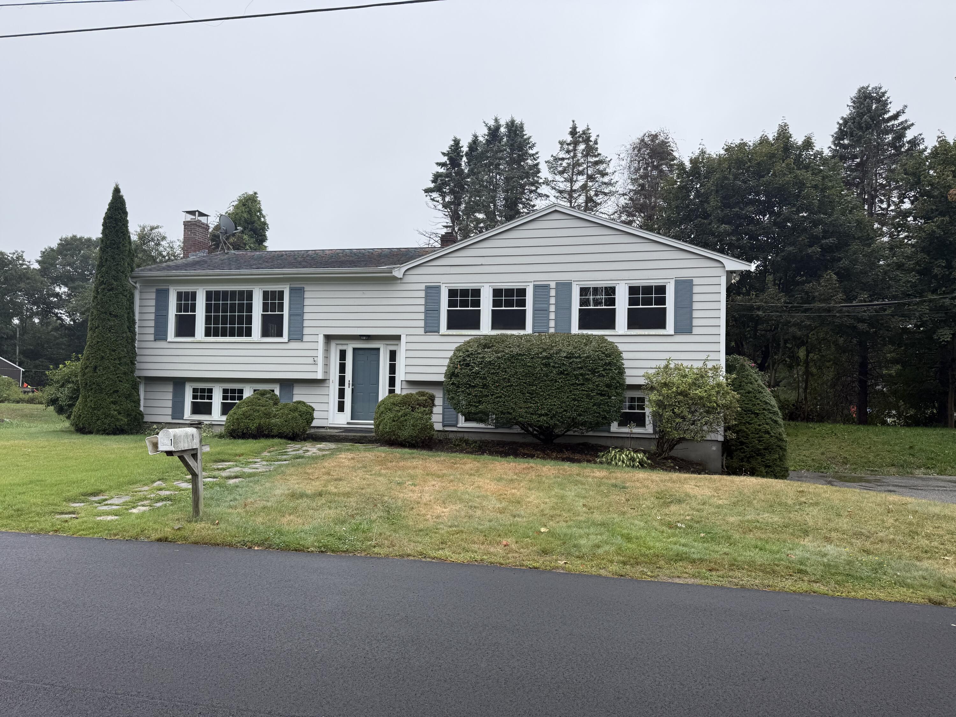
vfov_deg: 56.8
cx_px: 478
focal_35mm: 24
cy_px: 358
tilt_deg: +2.9
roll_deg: -0.6
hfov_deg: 71.6
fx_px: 663
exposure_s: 1/2907
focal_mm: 6.76
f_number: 1.78
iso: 80
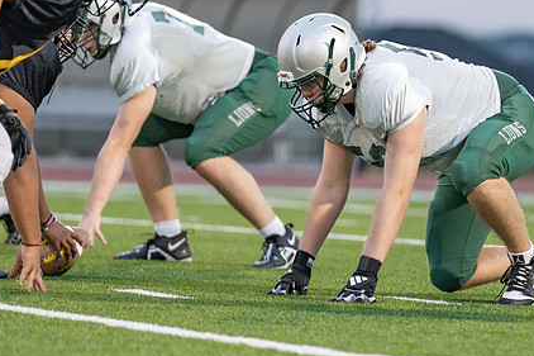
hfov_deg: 5.0
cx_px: 406
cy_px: 149
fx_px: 6079
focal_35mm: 410
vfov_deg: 3.4
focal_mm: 200
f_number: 2.8
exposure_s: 1/1000
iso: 2500
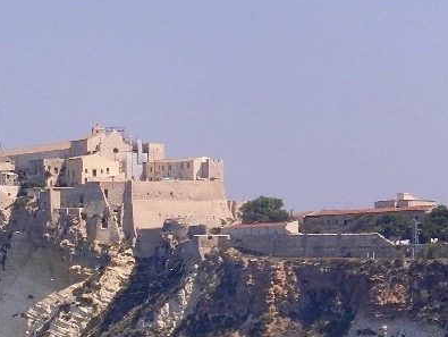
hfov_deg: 11.4
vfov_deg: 8.6
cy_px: 328
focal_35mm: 172
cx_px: -17
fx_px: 2228
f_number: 4.6
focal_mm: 12.3
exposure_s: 1/1600
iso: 160
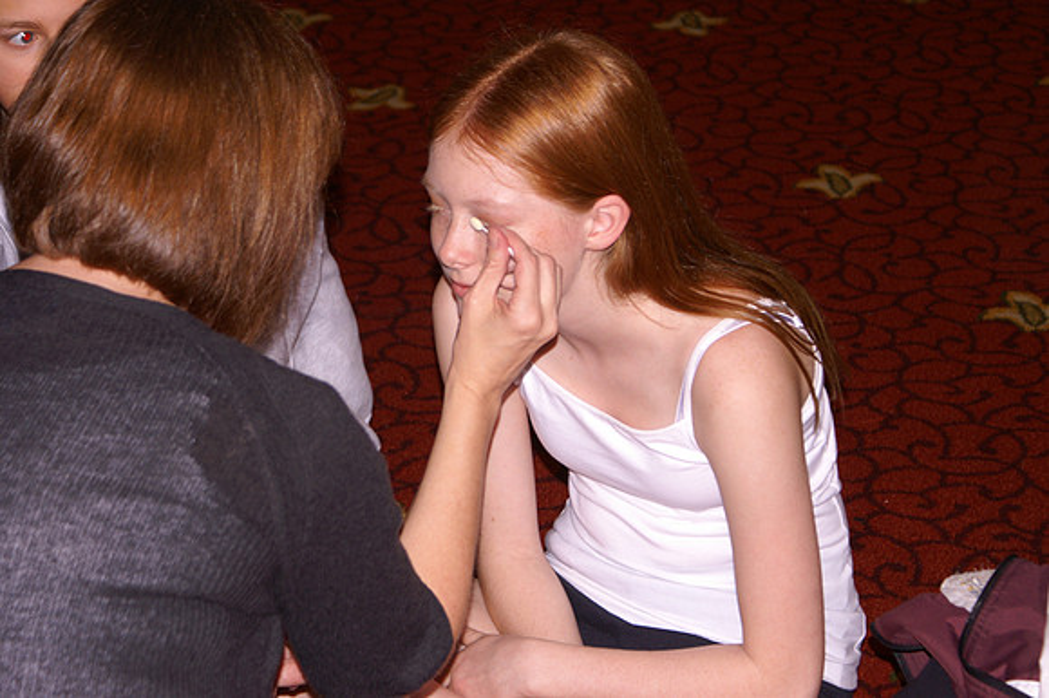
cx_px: 524
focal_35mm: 105
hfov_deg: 19.5
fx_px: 3058
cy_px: 349
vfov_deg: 13.0
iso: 400
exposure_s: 1/125
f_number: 5.6
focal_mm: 70
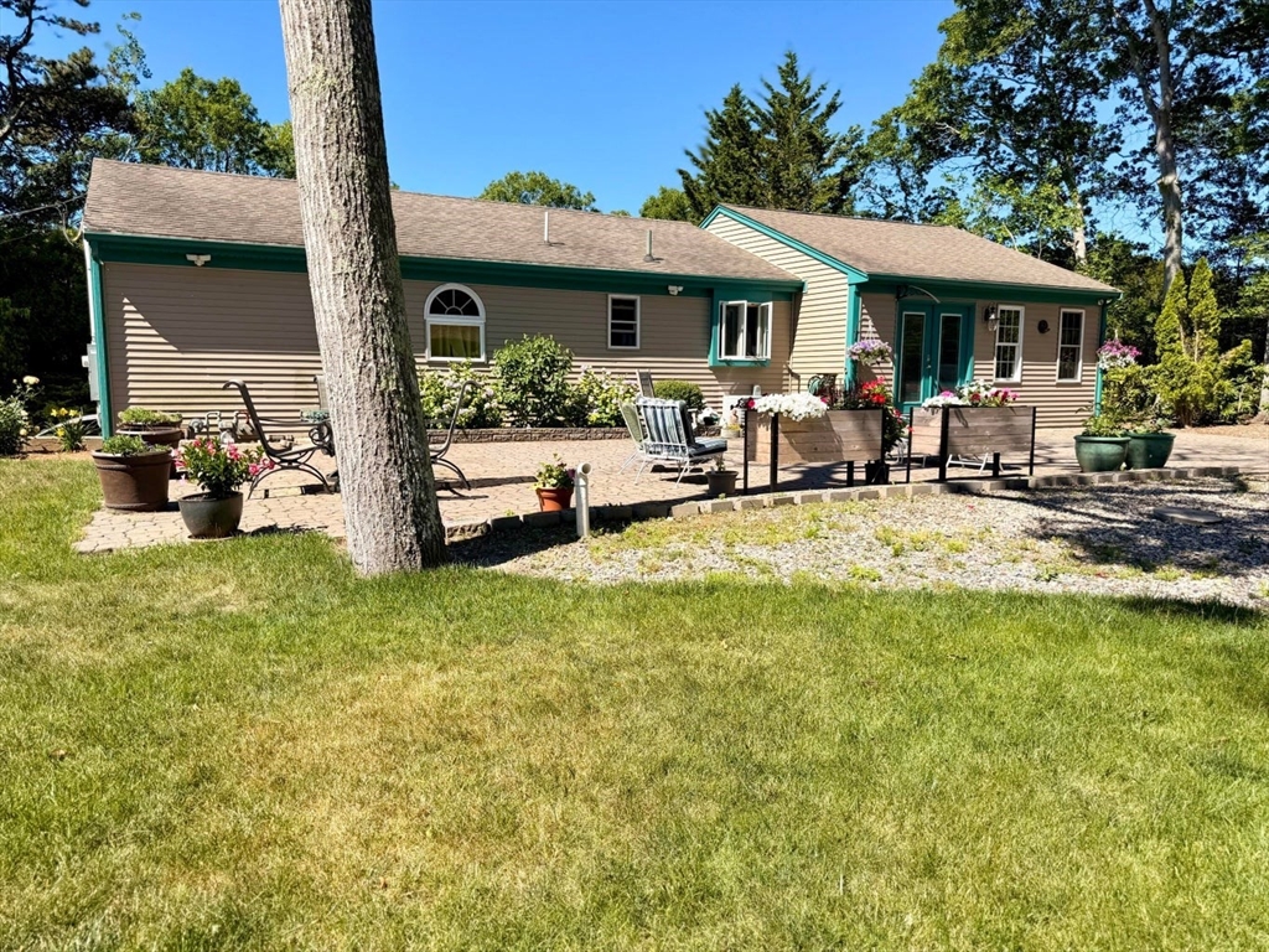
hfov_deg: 71.6
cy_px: 476
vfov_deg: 56.8
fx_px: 880
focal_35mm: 24
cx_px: 634
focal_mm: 6.76
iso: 80
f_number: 1.78
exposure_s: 1/3279
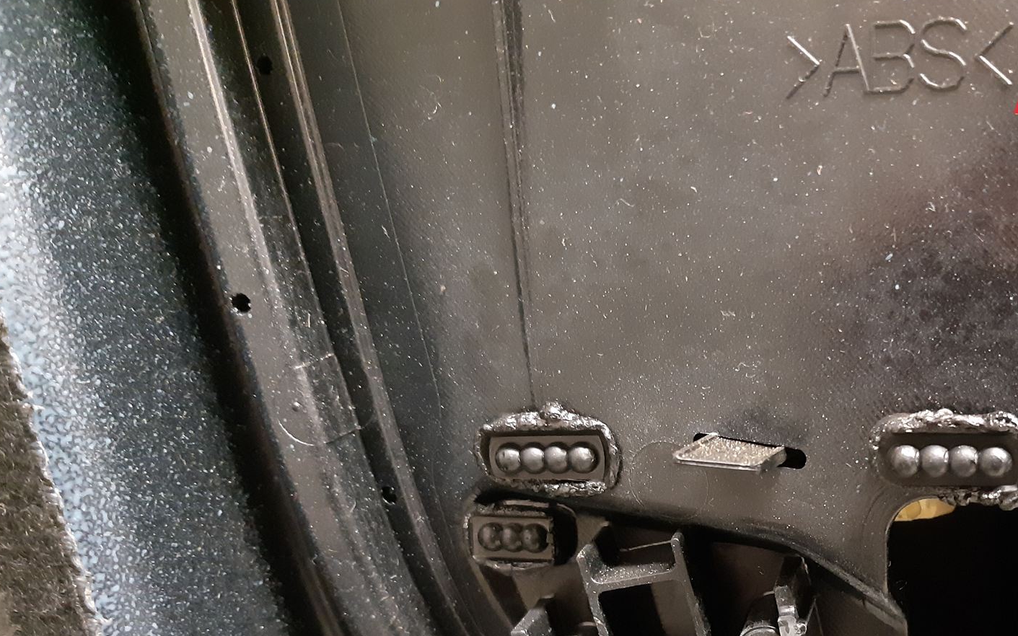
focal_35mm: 40
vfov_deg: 30.8
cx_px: 718
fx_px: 1110
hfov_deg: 48.0
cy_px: 546
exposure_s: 1/17
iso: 640
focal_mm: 3.93
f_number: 1.7
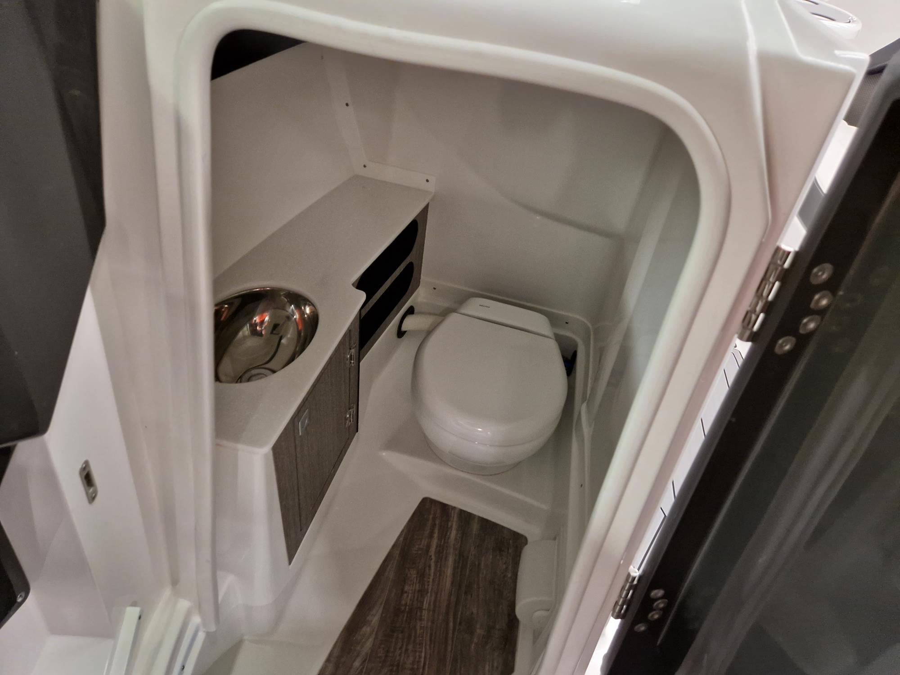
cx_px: 450
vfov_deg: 58.9
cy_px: 338
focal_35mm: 23
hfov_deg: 73.9
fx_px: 598
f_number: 1.8
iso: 500
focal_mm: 5.4
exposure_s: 1/50
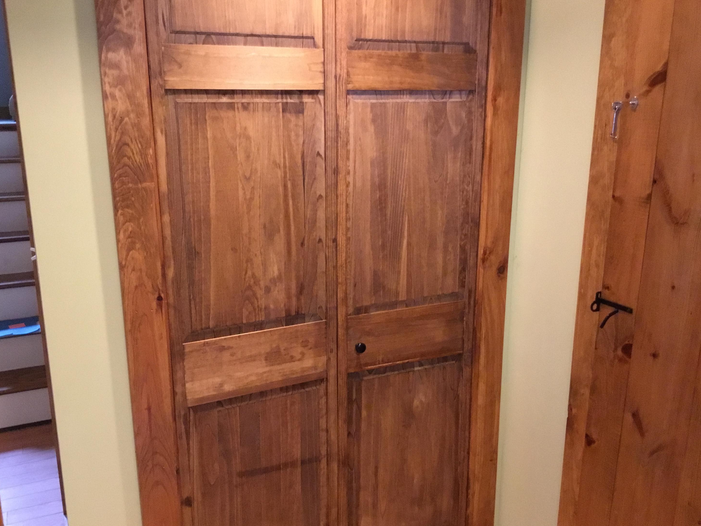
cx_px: 342
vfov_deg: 44.2
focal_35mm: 32
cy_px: 268
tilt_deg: -16.7
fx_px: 648
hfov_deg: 56.8
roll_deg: +0.9
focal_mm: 3.3
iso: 320
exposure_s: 1/15
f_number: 2.4
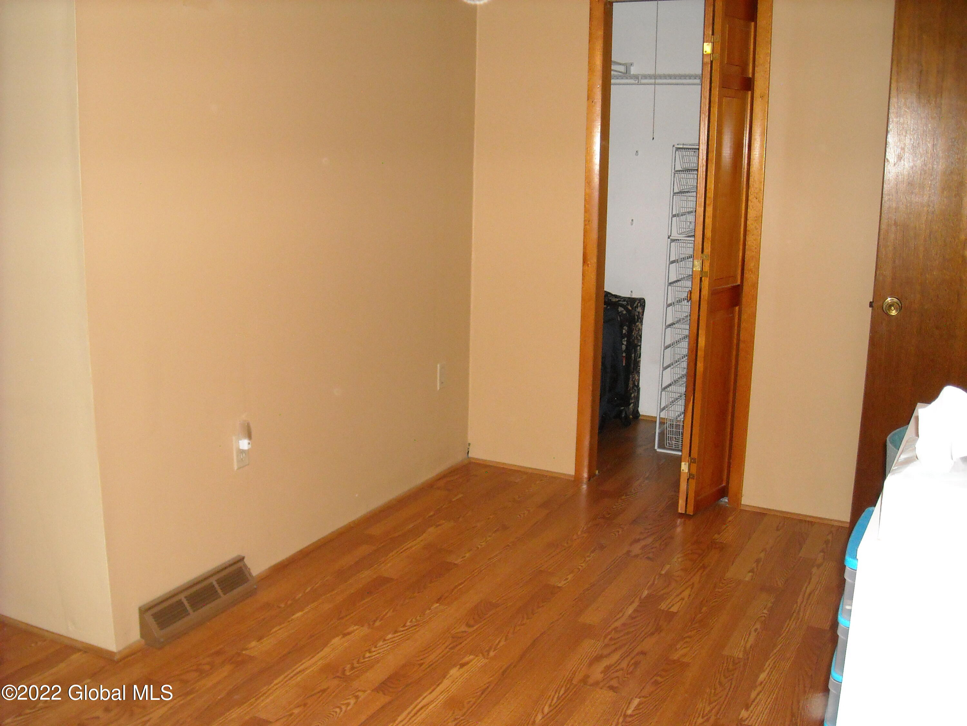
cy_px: 363
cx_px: 484
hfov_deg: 52.6
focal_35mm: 35
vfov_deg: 40.7
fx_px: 978
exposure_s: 1/60
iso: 400
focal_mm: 5.7
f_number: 2.8
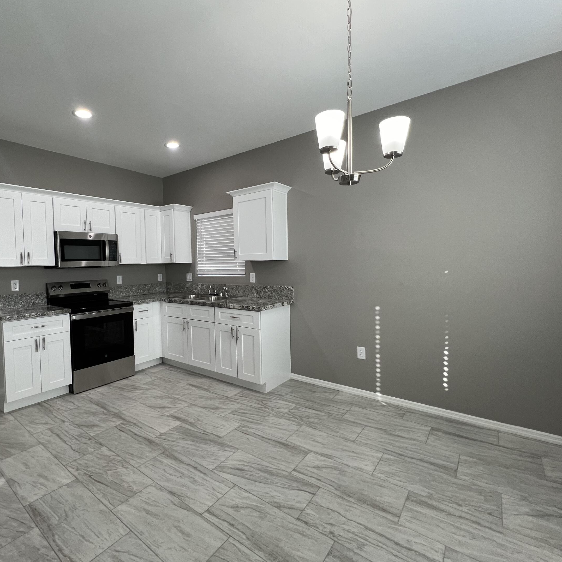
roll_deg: +1.3
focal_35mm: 16
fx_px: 294
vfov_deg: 87.4
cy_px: 275
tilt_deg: -1.8
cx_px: 214
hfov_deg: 85.9
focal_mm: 1.57
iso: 125
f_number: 1.8
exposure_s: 1/120
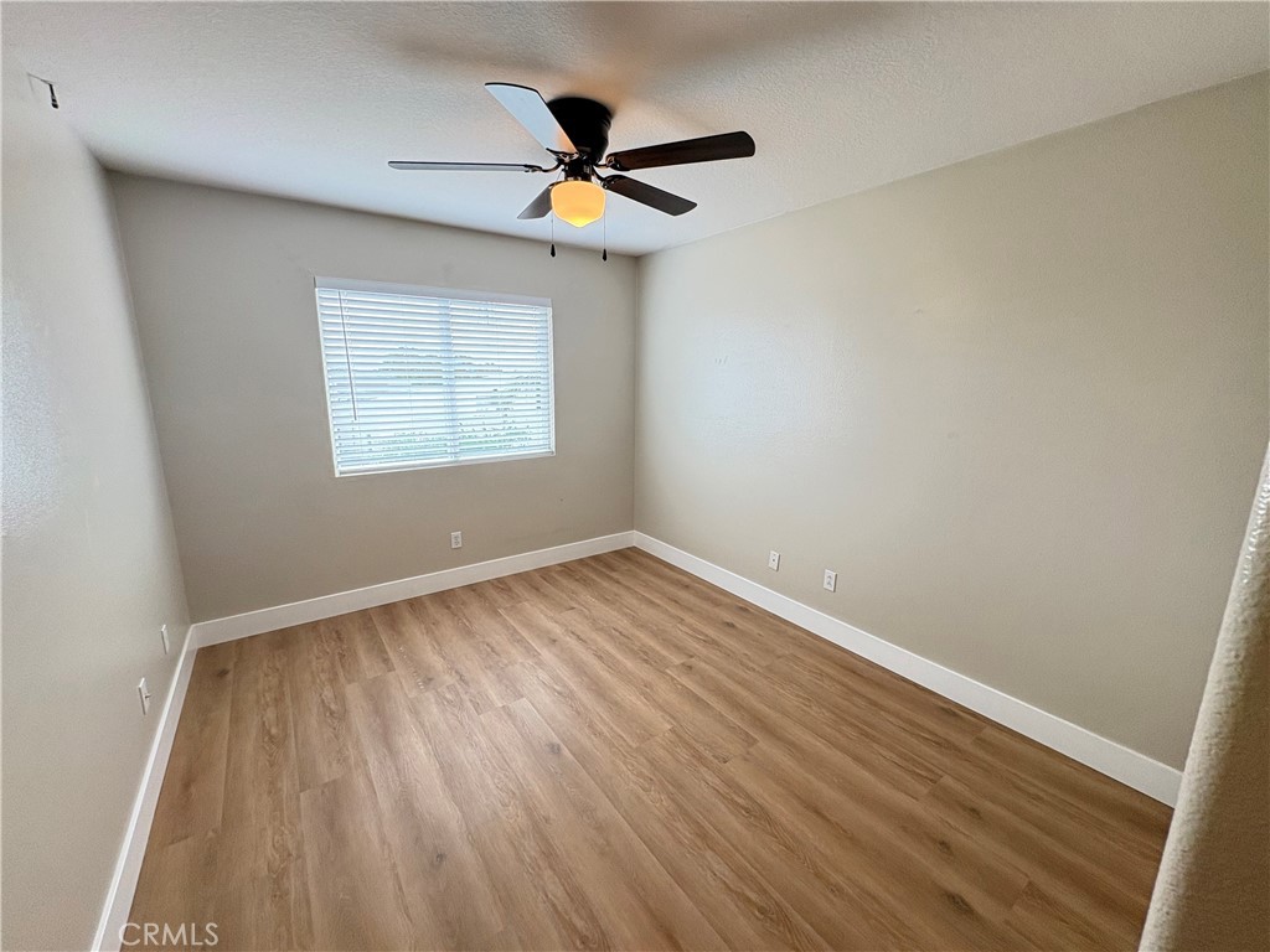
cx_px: 635
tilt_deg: -12.4
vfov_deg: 85.7
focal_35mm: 14
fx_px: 514
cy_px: 476
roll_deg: -0.5
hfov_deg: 102.1
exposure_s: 1/120
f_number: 2.2
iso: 160
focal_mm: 2.22
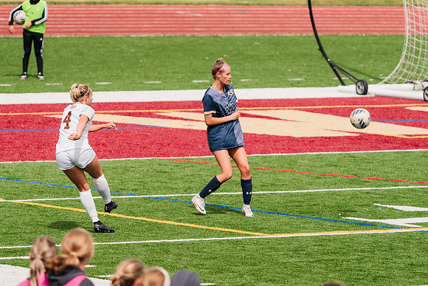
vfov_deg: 3.3
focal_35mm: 422
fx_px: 5019
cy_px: 133
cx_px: 164
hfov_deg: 4.9
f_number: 6.3
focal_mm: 326
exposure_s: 1/1600
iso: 250
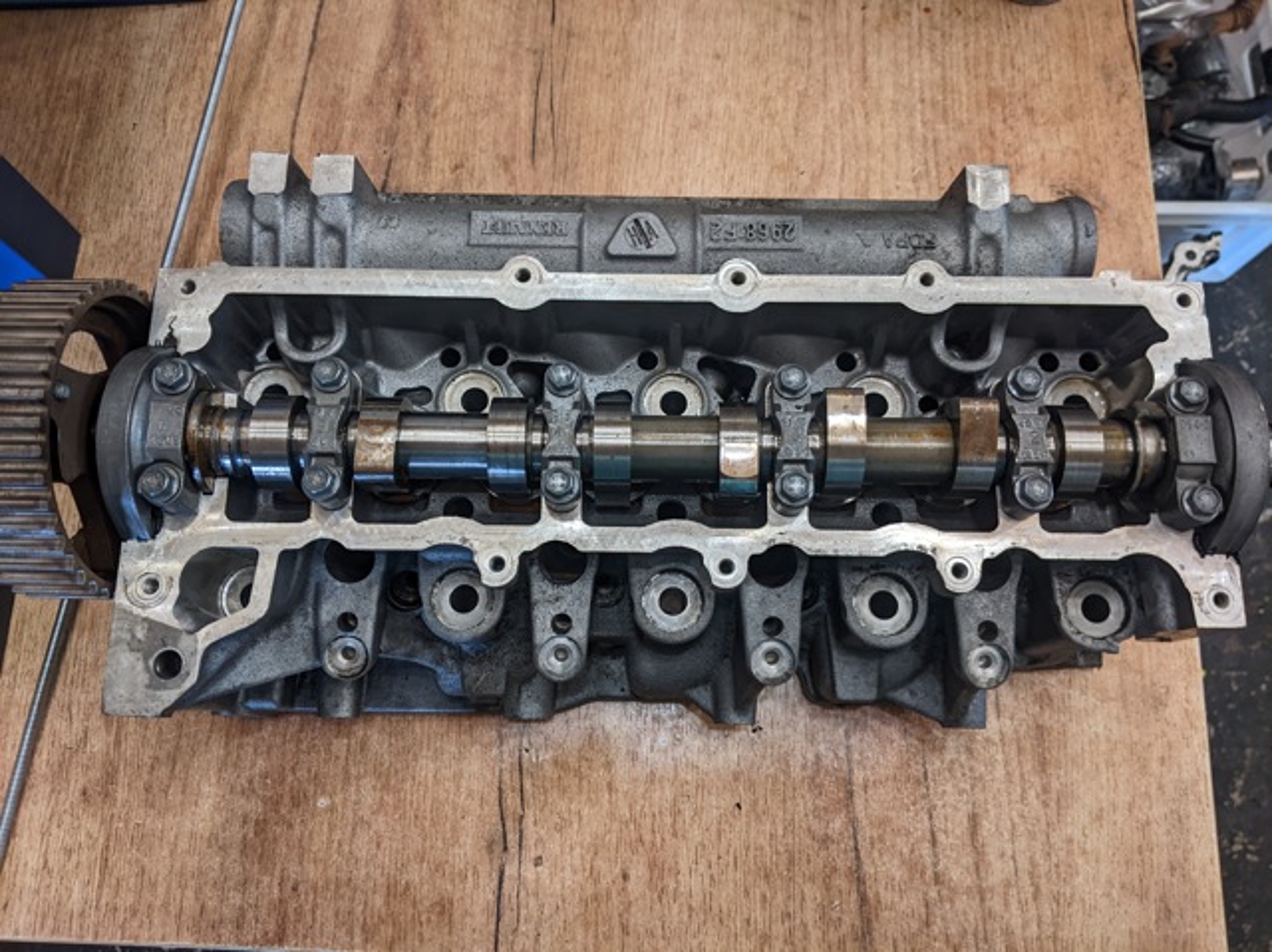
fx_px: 991
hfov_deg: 65.4
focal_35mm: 27
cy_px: 476
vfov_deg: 51.3
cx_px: 636
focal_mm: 4.44
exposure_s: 1/25
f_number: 1.8
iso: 57
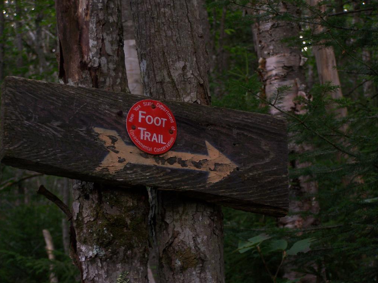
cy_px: 141
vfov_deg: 12.6
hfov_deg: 16.7
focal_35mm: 118
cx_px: 188
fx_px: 1288
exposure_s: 1/30
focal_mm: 19.4
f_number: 3.2
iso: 100
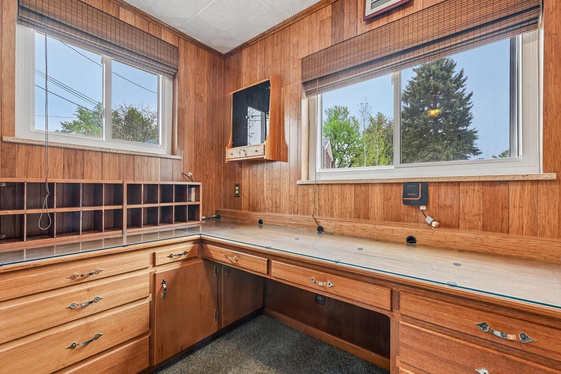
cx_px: 293
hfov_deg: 100.3
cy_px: 186
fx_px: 234
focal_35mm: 15
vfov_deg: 77.3
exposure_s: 1/8
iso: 400
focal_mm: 14
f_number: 11
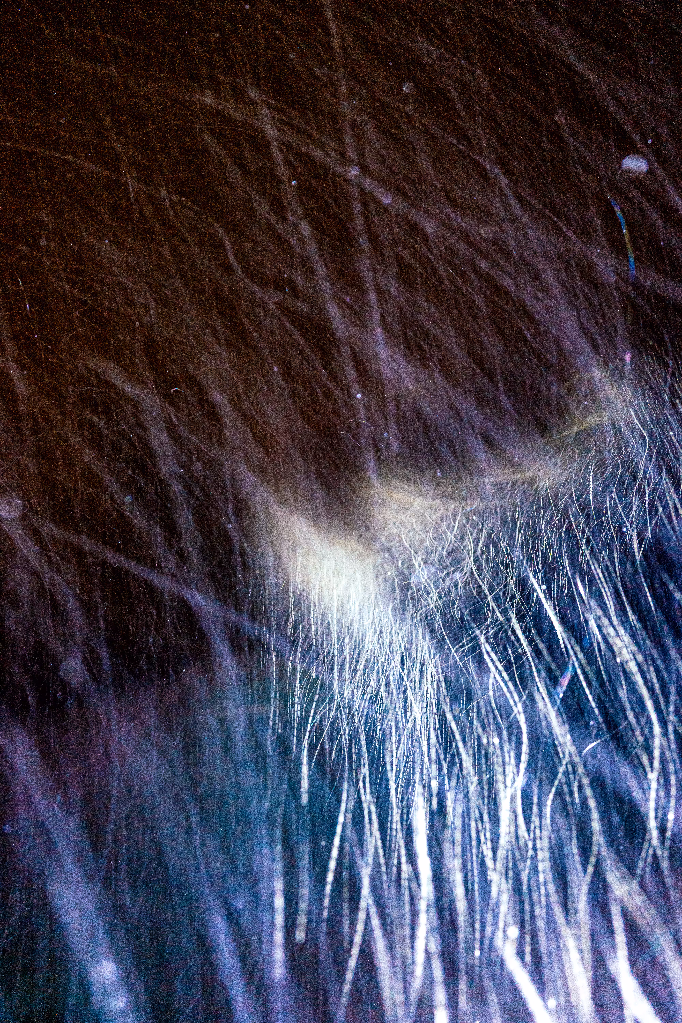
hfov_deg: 37.9
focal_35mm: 35
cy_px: 512
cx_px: 341
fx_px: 995
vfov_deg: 54.4
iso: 800
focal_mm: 35
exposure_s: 1/1.25
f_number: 11
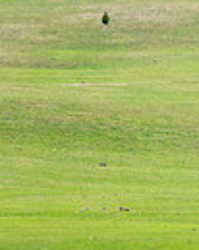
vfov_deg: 1.0
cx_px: 508
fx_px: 13982
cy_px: 225
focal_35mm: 1897
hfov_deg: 0.8
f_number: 5
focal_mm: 300
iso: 250
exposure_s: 1/640
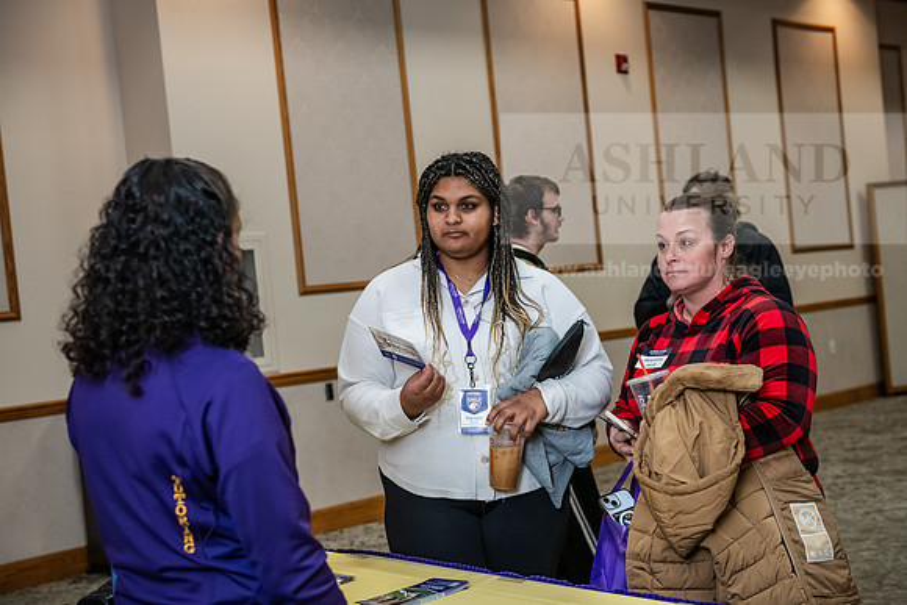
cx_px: 454
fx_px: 1310
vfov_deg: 26.0
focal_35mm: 52
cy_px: 302
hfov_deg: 38.2
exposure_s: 1/200
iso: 2500
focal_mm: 52
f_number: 3.5
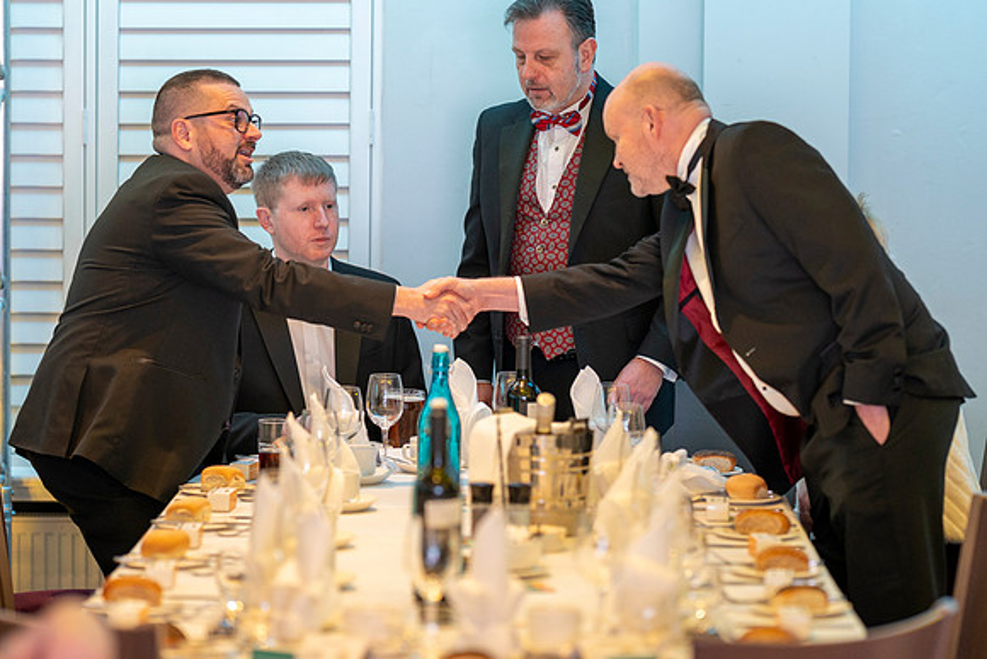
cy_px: 330
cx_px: 494
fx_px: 3483
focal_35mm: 127
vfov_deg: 10.8
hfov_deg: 16.1
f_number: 1.6
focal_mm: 85
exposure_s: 1/160
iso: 1250
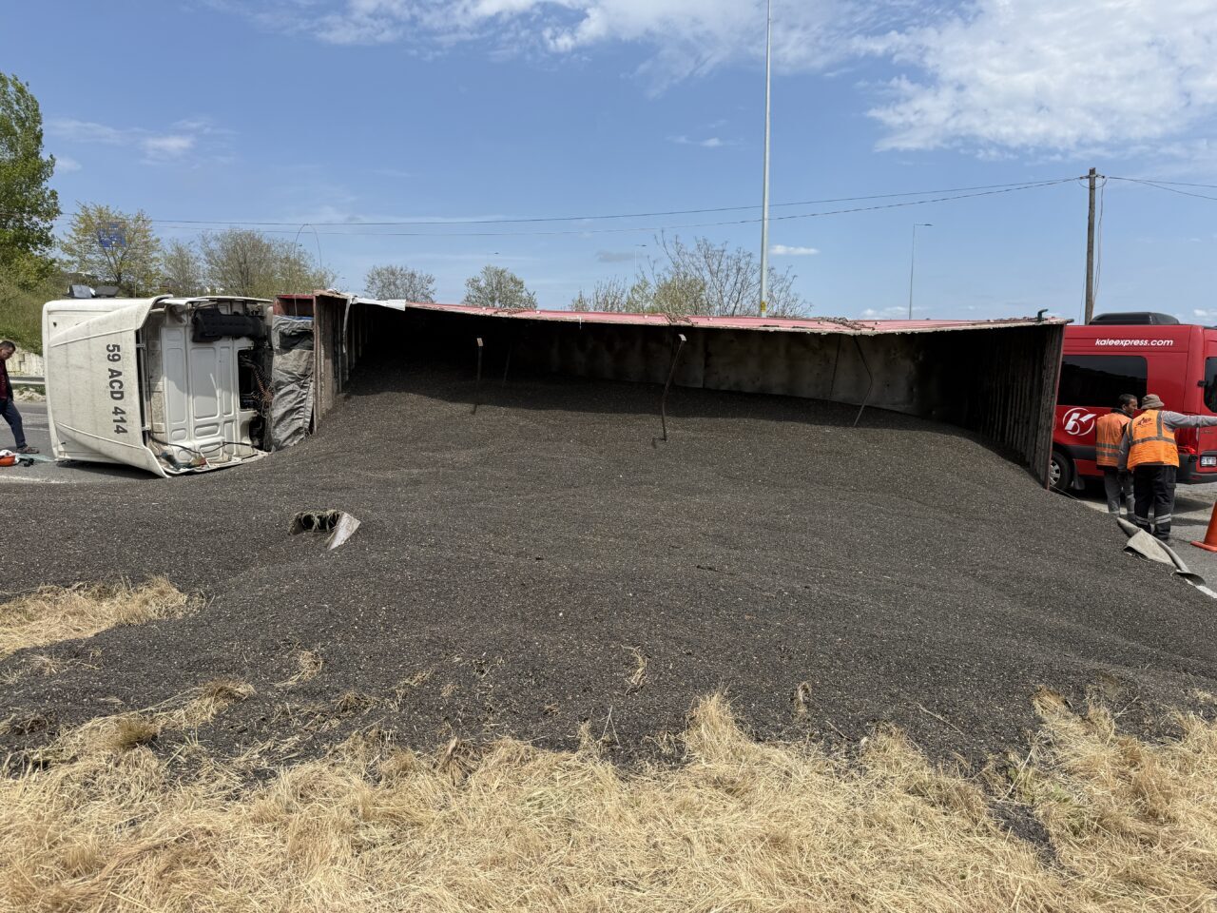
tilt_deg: -7.0
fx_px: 844
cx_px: 608
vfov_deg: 56.8
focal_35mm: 24
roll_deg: +1.1
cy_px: 456
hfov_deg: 71.6
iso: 80
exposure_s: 1/5714
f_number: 1.78
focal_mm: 6.76
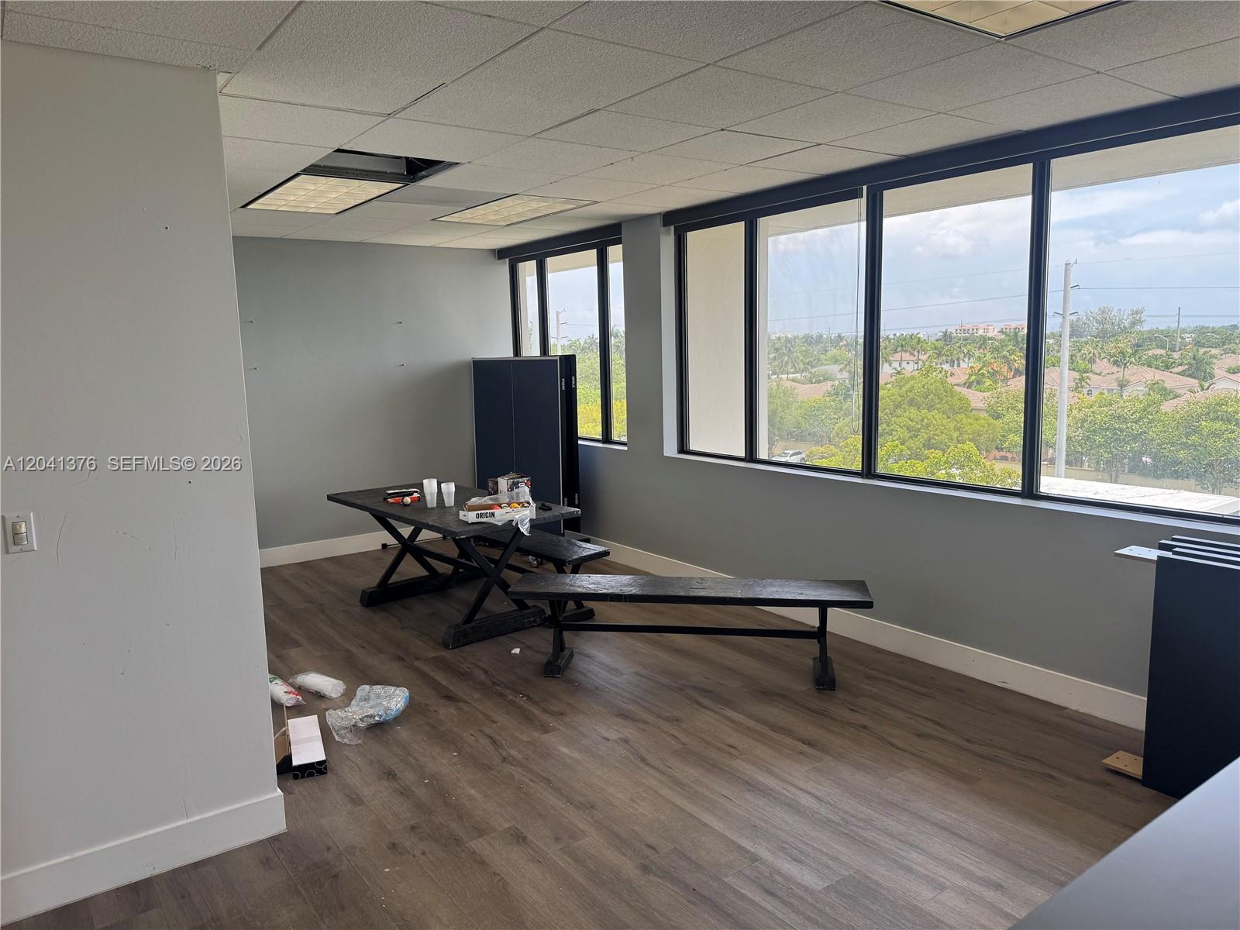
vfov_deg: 56.8
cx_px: 620
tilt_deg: -8.0
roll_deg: +1.1
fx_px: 860
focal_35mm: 24
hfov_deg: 71.6
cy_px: 465
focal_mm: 6.76
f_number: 1.78
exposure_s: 1/387
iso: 80
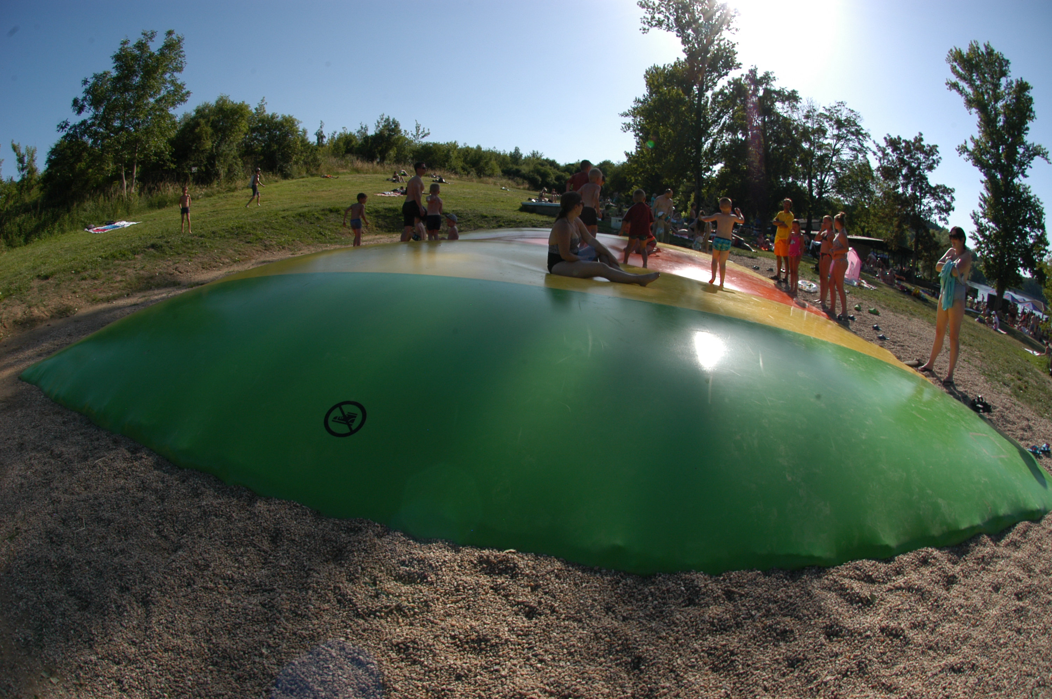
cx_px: 526
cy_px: 350
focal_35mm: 16
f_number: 11
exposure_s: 1/400
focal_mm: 10.5
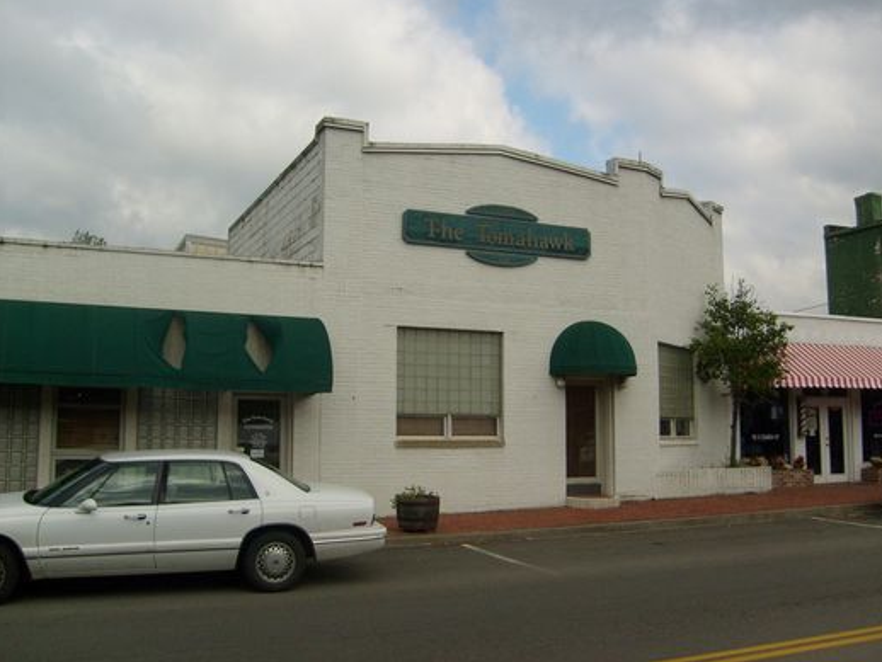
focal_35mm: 36
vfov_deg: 39.7
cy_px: 323
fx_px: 918
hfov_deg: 51.3
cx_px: 449
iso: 80
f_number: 7.1
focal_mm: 5.8
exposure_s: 1/350
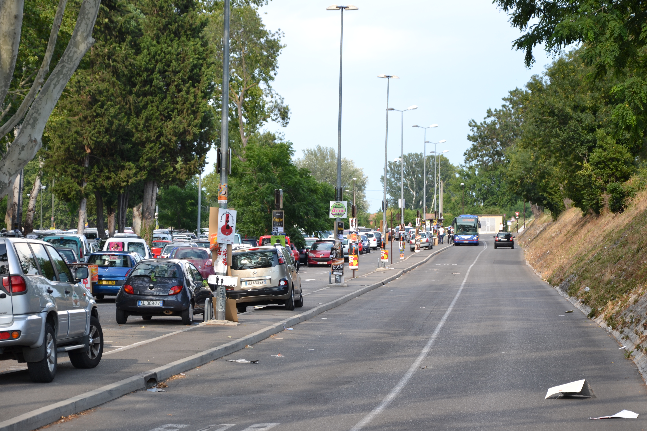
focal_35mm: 105
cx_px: 324
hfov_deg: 19.5
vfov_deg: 13.0
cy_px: 216
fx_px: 1887
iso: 100
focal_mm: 70
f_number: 5.6
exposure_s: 1/125
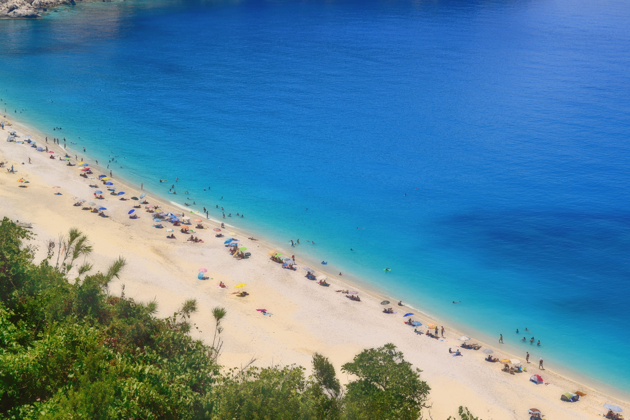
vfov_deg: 20.6
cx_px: 315
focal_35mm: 66
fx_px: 1155
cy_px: 210
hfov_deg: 30.5
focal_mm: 44
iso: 200
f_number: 11
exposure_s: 1/500
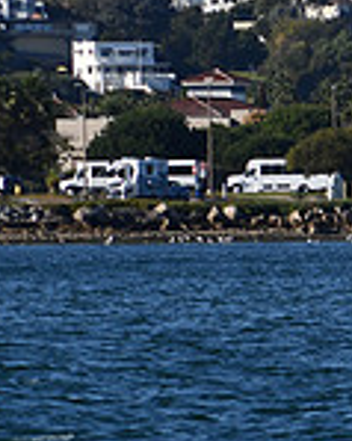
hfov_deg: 2.2
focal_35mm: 714
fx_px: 9307
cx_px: 722
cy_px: 179
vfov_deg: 2.7
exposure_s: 1/500
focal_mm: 130
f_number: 8
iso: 140
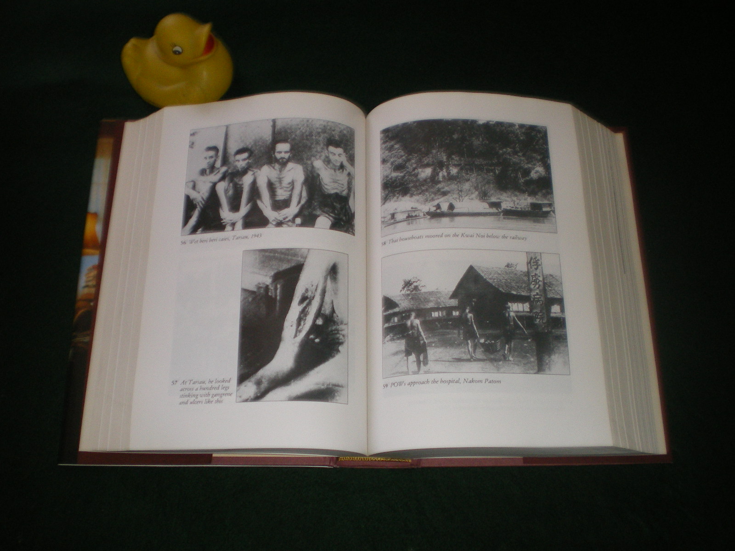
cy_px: 276
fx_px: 807
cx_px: 368
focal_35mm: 38
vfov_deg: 37.7
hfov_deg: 49.0
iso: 200
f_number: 3.1
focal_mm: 6.3
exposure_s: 1/50
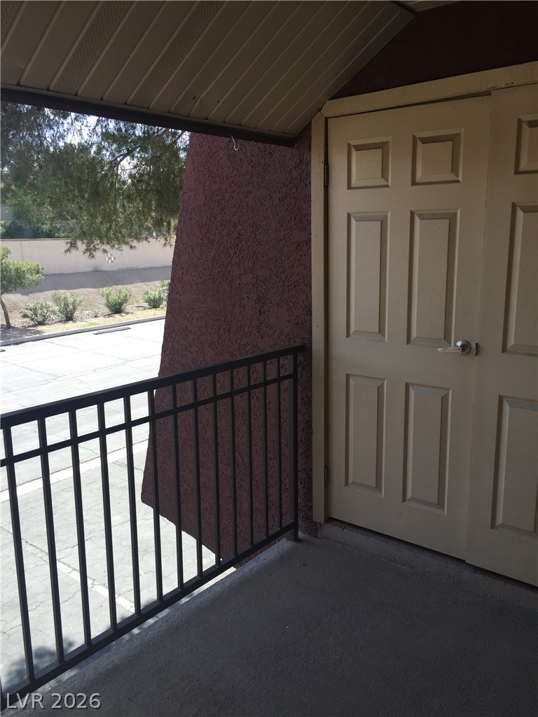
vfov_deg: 61.7
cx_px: 269
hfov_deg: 48.2
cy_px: 358
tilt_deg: -11.1
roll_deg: +0.5
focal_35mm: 29
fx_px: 601
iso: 32
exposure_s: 1/488
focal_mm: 4.15
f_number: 2.2
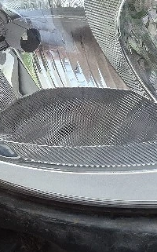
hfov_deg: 17.0
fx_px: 521
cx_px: 120
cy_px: 80
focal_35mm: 76
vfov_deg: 27.0
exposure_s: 1/100
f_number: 1.8
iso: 200
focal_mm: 5.4
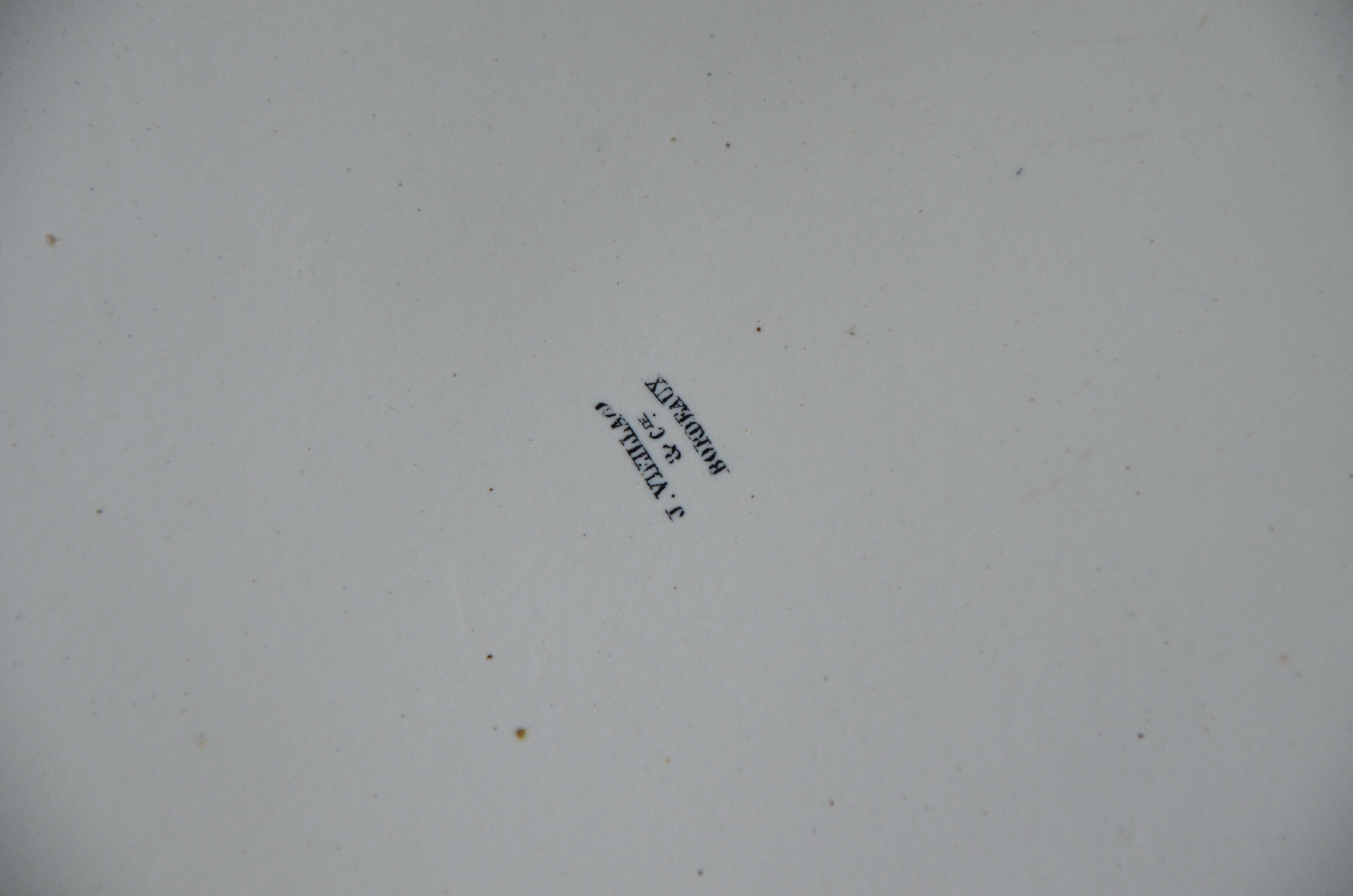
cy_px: 448
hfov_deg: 13.1
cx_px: 676
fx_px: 5907
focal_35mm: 158
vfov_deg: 8.7
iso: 1100
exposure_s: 1/125
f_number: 5.6
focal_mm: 105
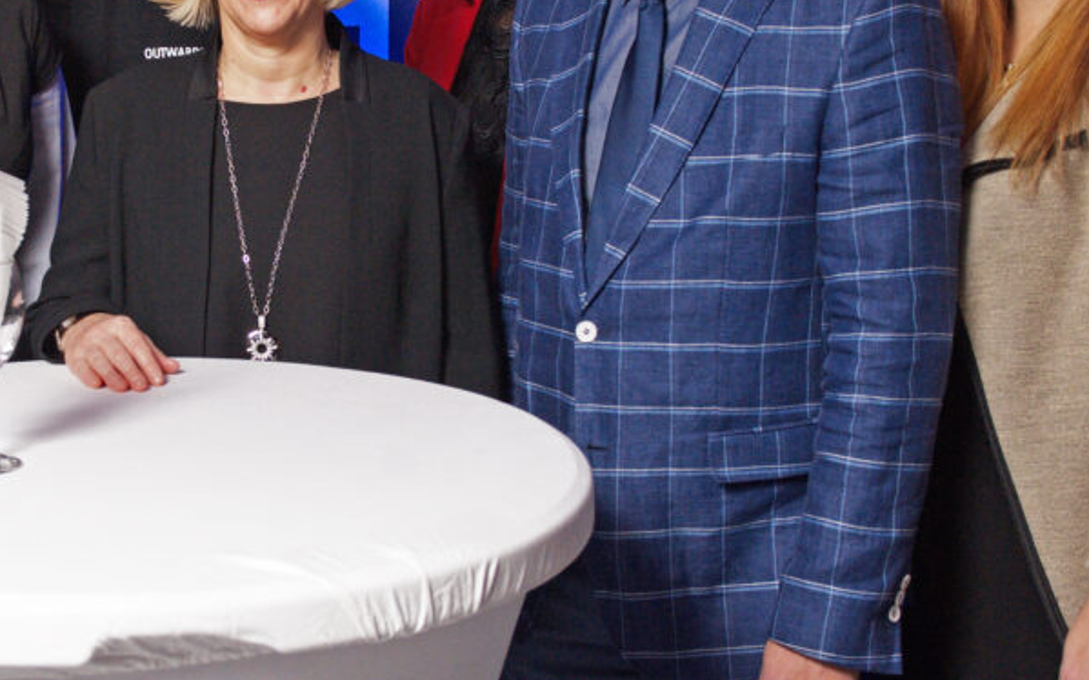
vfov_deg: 16.5
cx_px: 327
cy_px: 277
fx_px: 2344
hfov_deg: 26.0
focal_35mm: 79
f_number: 5
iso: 500
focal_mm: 29
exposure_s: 1/125
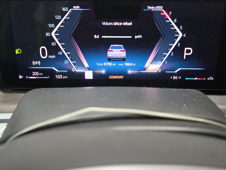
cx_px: 118
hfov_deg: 69.4
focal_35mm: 25
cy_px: 79
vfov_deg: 54.8
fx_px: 163
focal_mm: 6.5
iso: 161
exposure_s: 1/50
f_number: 1.4
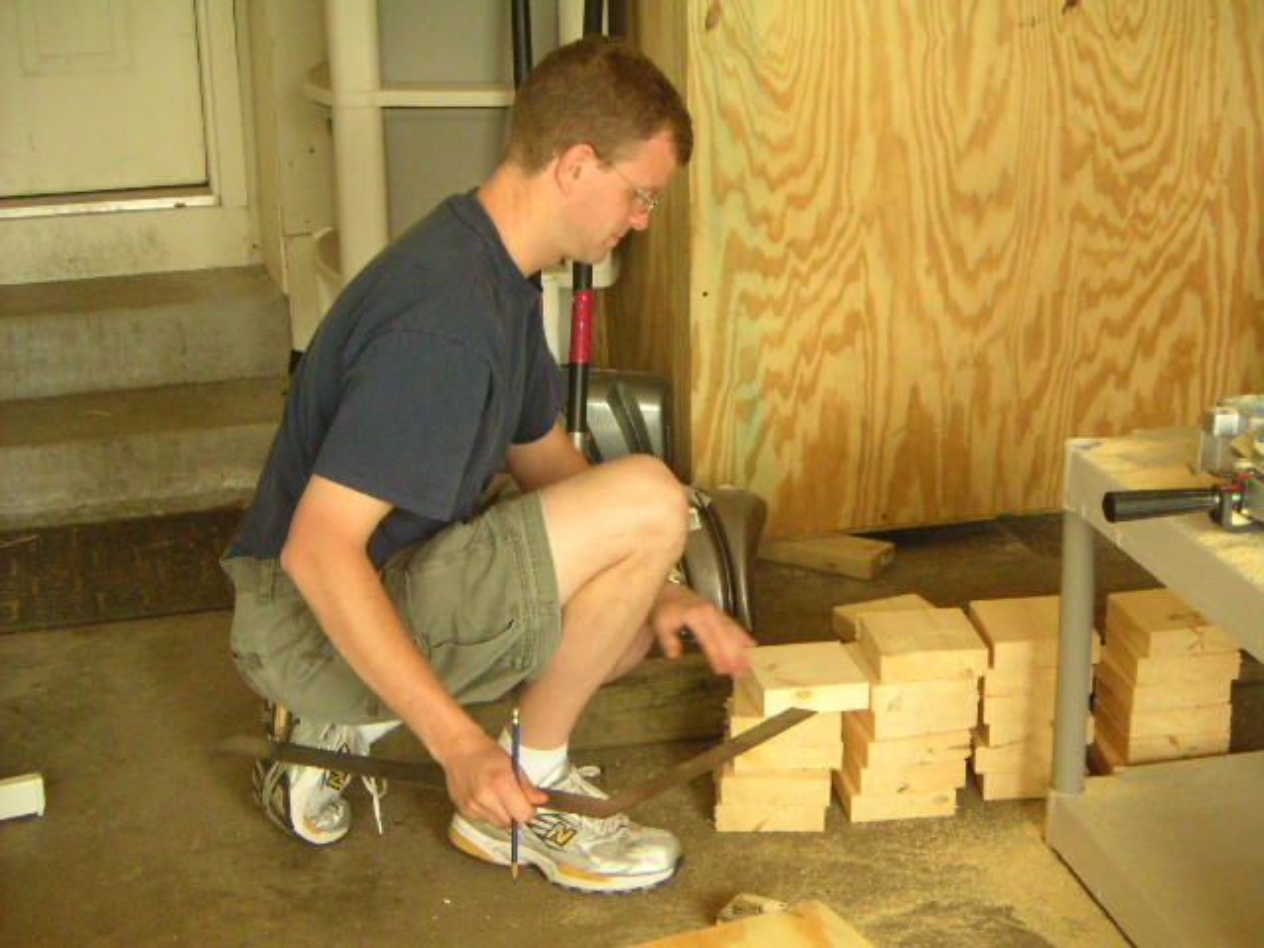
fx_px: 2081
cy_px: 474
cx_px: 632
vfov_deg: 25.7
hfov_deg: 33.8
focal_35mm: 57
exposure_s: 1/180
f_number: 3.2
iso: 400
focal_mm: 7.4
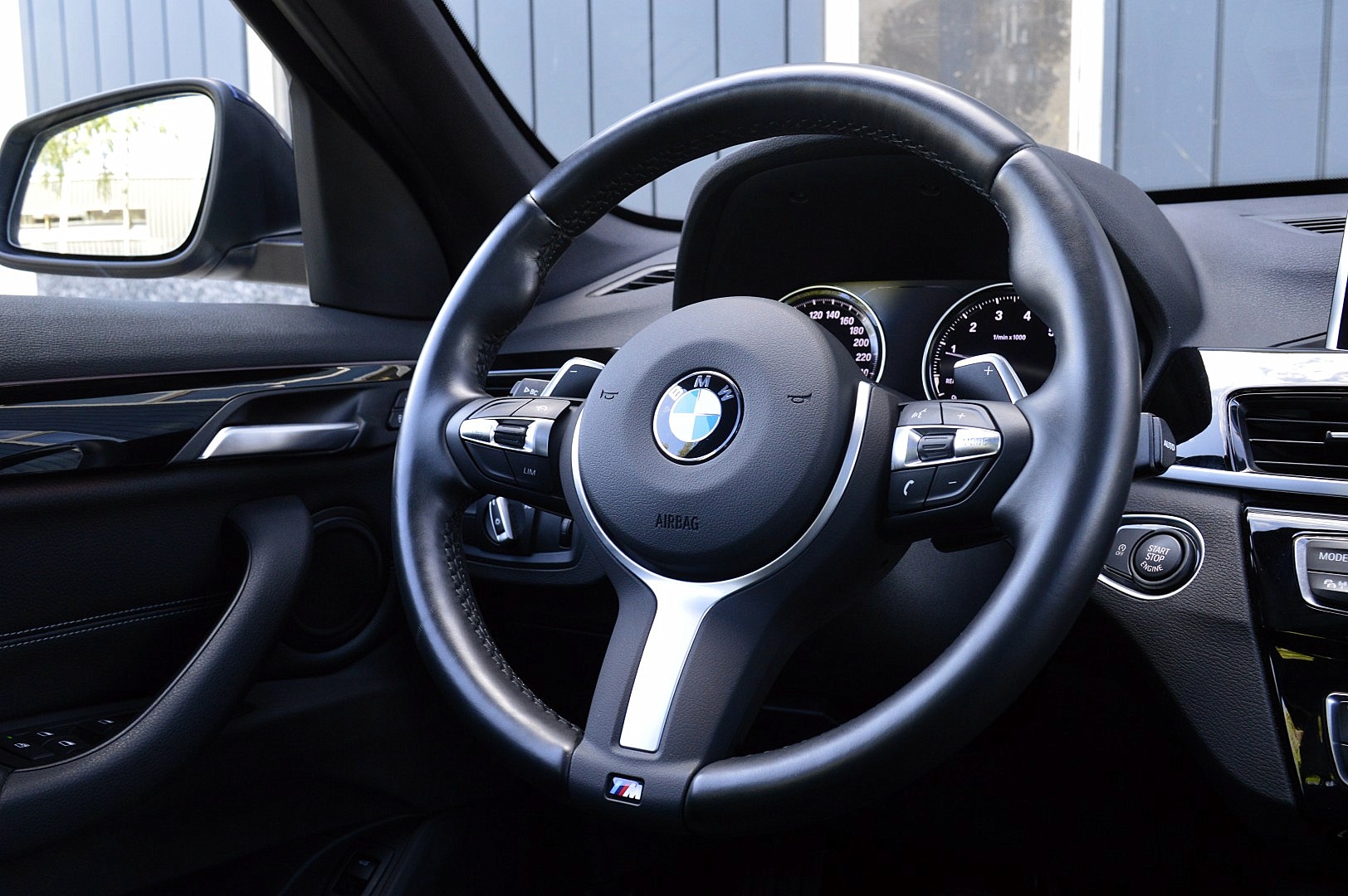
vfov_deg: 39.9
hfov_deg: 57.3
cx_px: 674
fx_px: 1235
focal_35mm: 33
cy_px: 448
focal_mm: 22
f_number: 8
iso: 800
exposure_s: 1/60
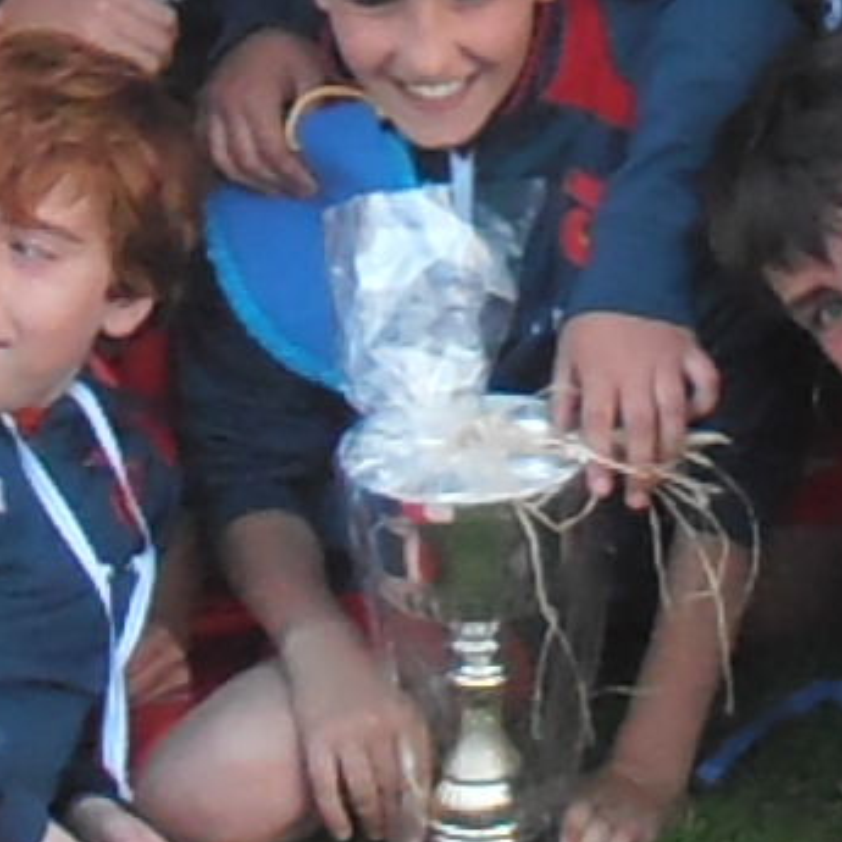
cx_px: 1145
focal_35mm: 194
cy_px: -100
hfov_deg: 8.9
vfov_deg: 8.9
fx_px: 5339
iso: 400
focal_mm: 6.61
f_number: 3.9
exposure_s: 1/160
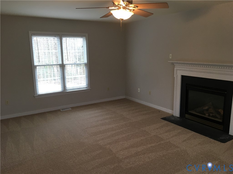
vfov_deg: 48.2
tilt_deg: -9.8
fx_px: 195
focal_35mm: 29
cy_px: 87
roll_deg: +0.6
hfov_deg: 61.7
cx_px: 116
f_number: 2.2
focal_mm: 4.15
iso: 40
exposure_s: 1/30
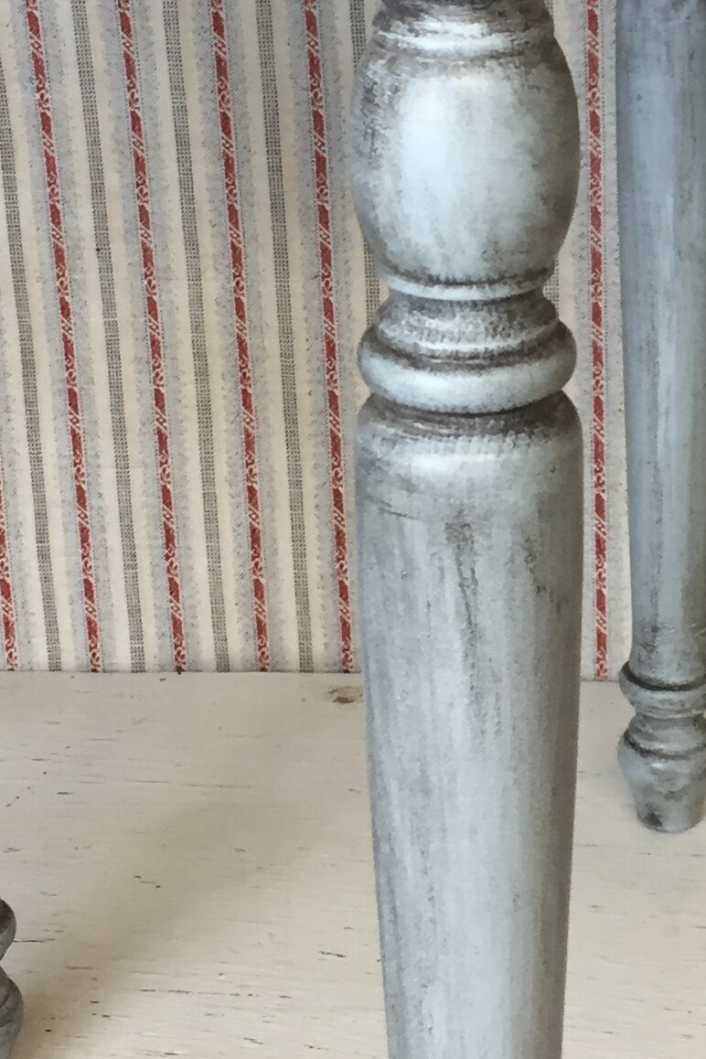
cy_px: 321
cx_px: 534
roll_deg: +2.9
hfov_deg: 16.0
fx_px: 2500
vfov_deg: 23.8
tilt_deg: -18.6
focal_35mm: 85
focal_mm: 4.15
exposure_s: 1/33
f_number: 2.2
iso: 32
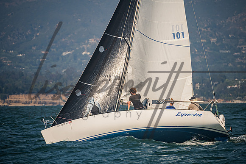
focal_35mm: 383
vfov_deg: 3.6
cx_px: 123
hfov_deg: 5.4
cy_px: 82
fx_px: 2620
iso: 400
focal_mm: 370
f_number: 8
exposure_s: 1/2000
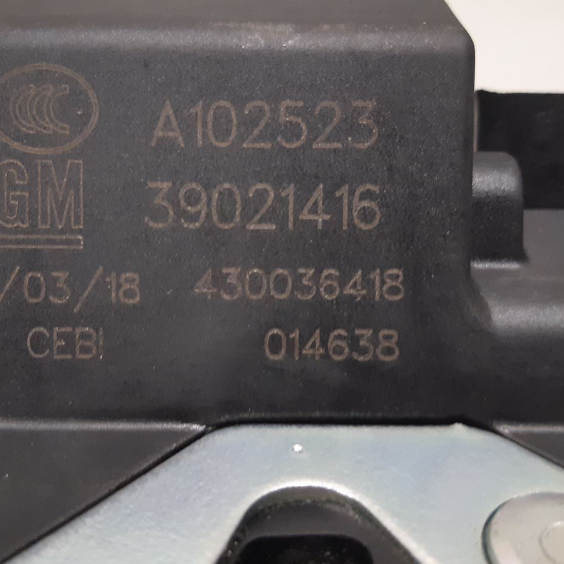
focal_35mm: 43
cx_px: 230
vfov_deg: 39.2
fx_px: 793
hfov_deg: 39.0
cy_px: 267
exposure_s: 1/33
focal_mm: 3.93
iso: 250
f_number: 1.7
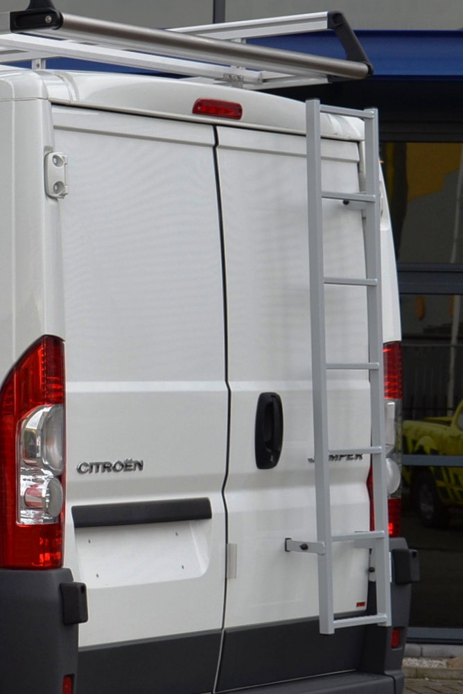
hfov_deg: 23.8
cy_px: 347
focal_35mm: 57
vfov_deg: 35.0
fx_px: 1099
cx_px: 232
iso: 200
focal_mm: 38
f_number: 7.1
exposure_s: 1/200
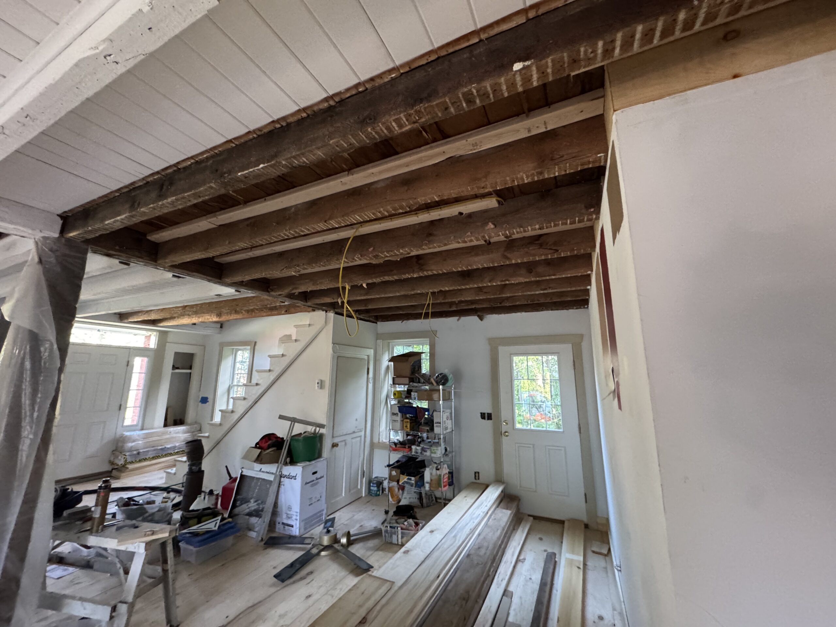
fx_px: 338
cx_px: 418
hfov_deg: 102.1
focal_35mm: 14
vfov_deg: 85.7
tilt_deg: +8.7
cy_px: 314
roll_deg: -0.7
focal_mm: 2.22
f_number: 2.2
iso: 640
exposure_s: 1/60
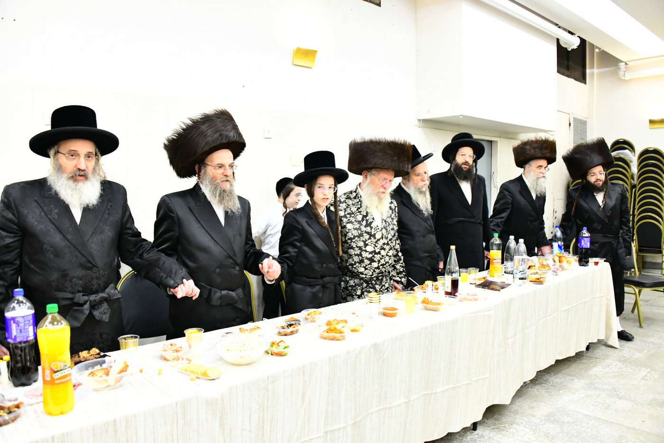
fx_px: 516
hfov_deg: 65.5
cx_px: 332
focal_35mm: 28
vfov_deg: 46.4
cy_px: 222
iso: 4000
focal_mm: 28
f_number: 5.6
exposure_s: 1/100
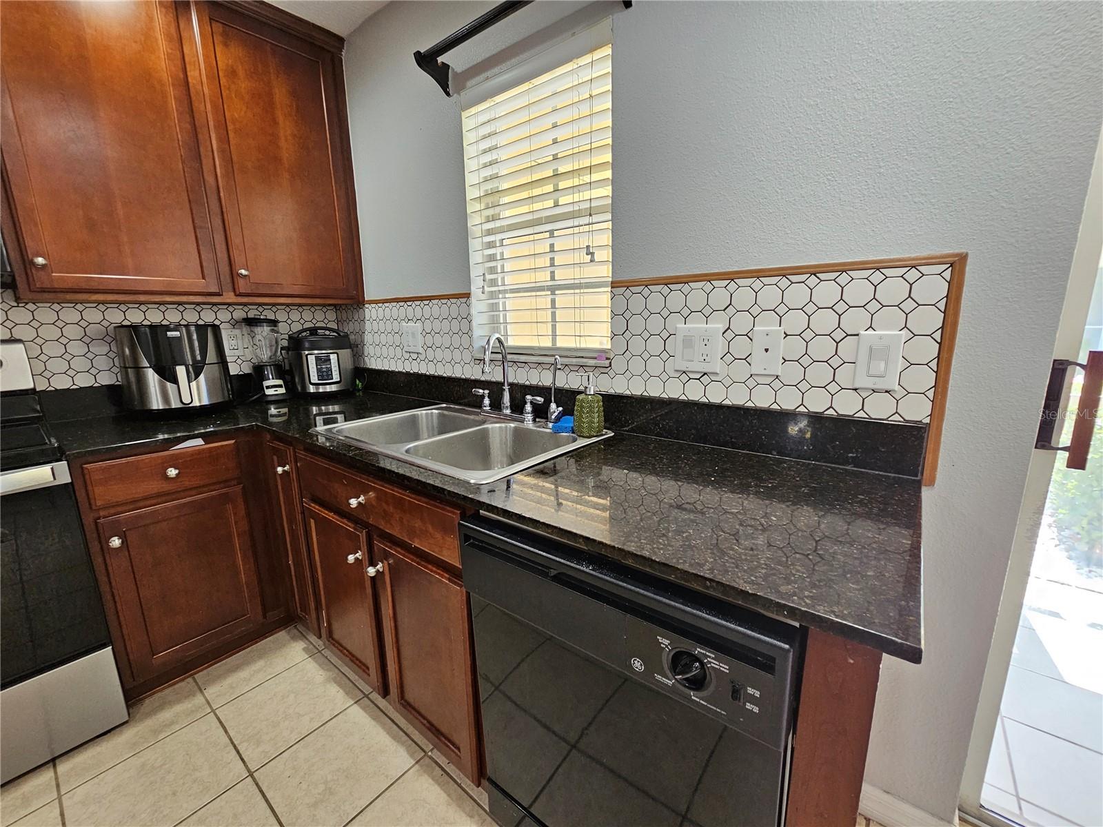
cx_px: 552
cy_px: 414
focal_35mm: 13
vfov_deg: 89.9
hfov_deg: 106.2
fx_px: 414
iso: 200
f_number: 2.2
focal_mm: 2.2
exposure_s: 1/60
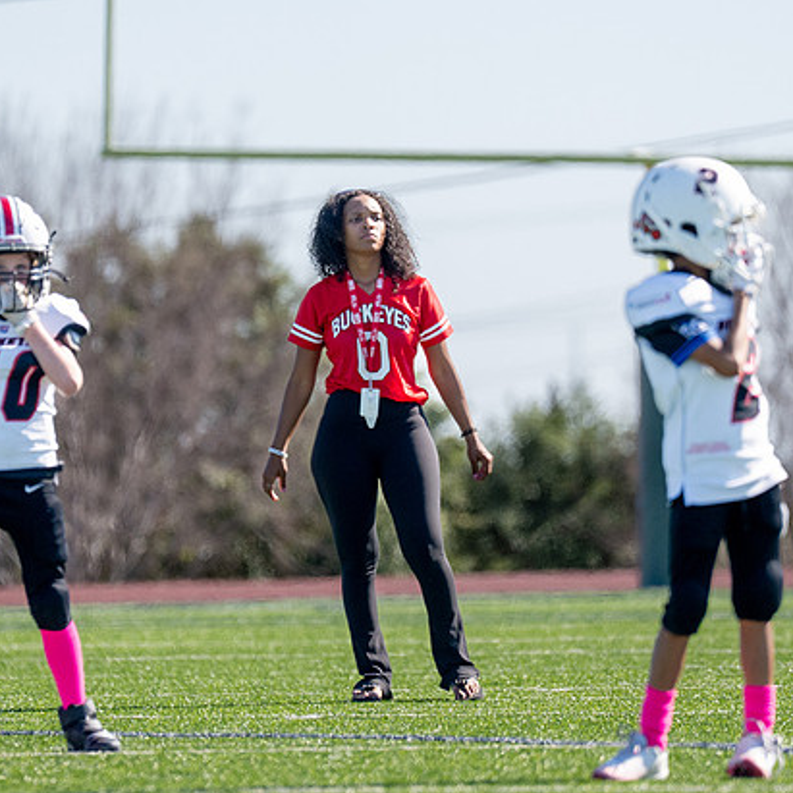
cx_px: 343
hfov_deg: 3.7
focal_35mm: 470
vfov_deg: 3.7
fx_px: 12181
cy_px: 333
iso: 320
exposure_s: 1/4000
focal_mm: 200
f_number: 2.8
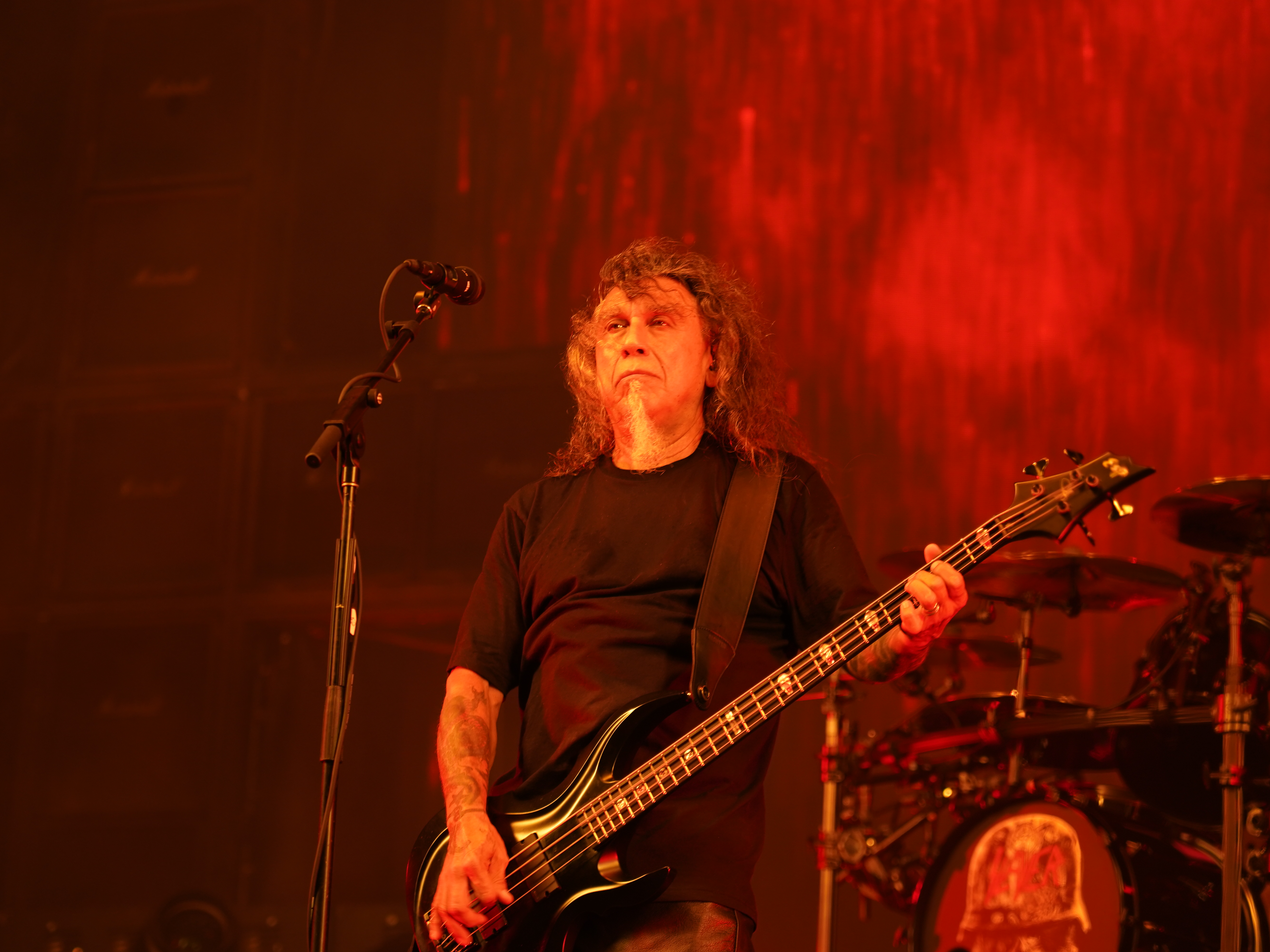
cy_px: 475
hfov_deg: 17.3
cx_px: 589
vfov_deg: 13.0
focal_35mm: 114
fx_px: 4183
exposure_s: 1/125
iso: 640
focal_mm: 105
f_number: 4
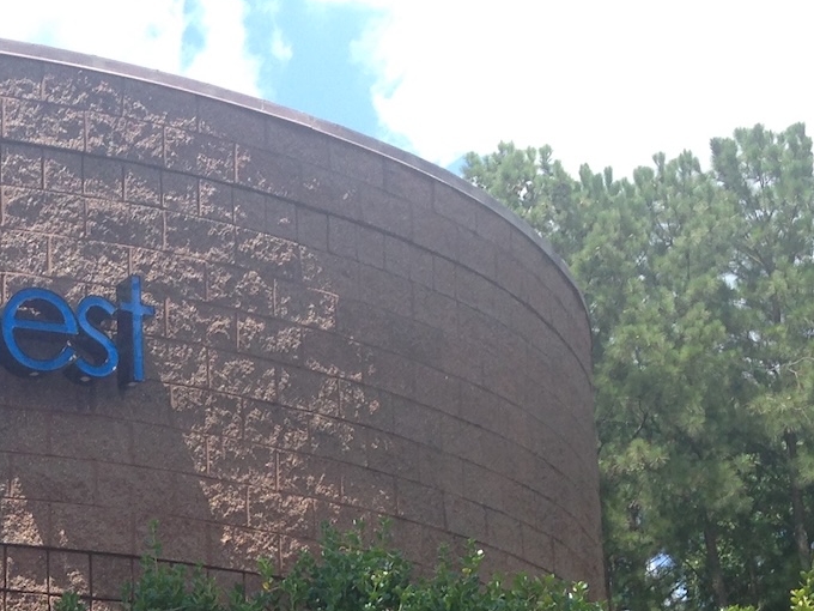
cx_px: -144
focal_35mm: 97
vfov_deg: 14.8
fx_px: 2281
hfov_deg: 19.2
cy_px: 709
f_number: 2.4
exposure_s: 1/589
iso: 50
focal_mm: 4.12
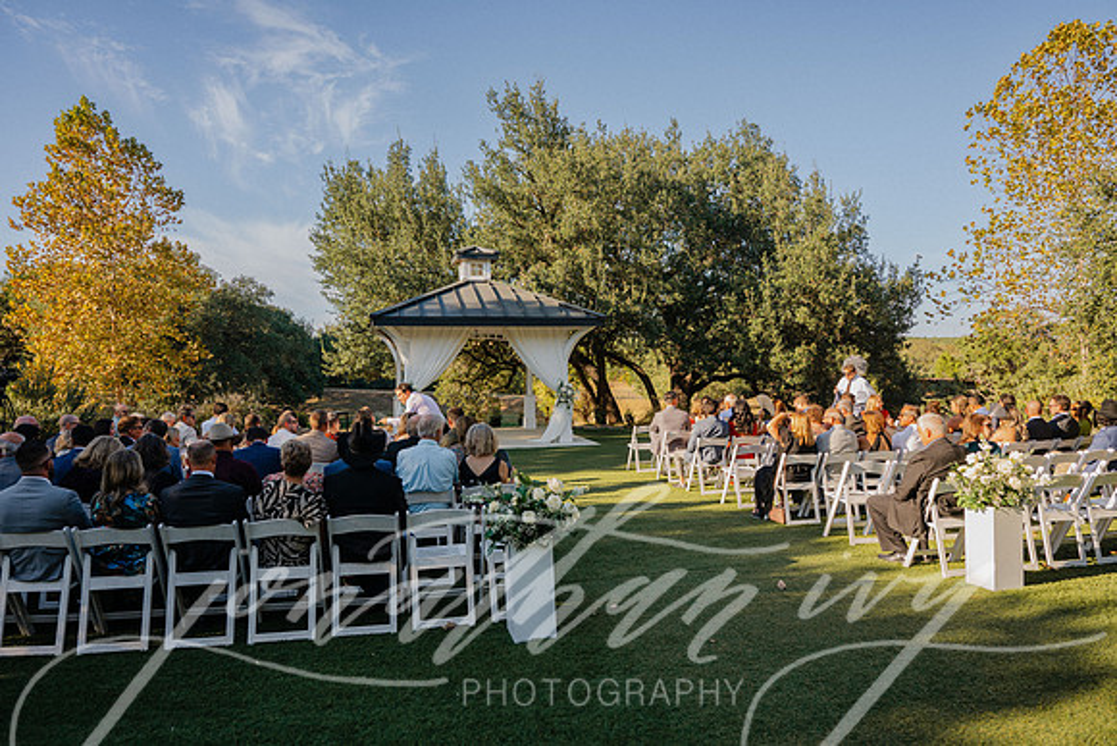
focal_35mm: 24
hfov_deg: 73.7
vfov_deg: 53.2
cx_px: 558
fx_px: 745
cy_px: 373
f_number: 3.5
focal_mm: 24
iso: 200
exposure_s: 1/800
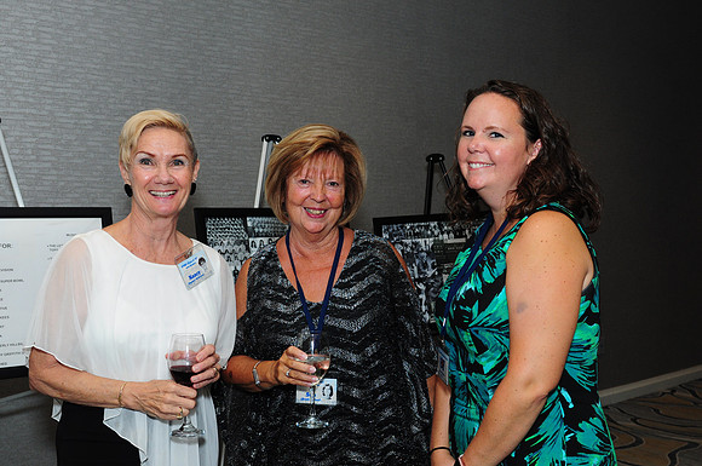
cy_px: 233
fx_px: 789
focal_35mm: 40
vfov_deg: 32.9
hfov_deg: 48.0
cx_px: 351
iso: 500
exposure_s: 1/60
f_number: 5
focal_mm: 27
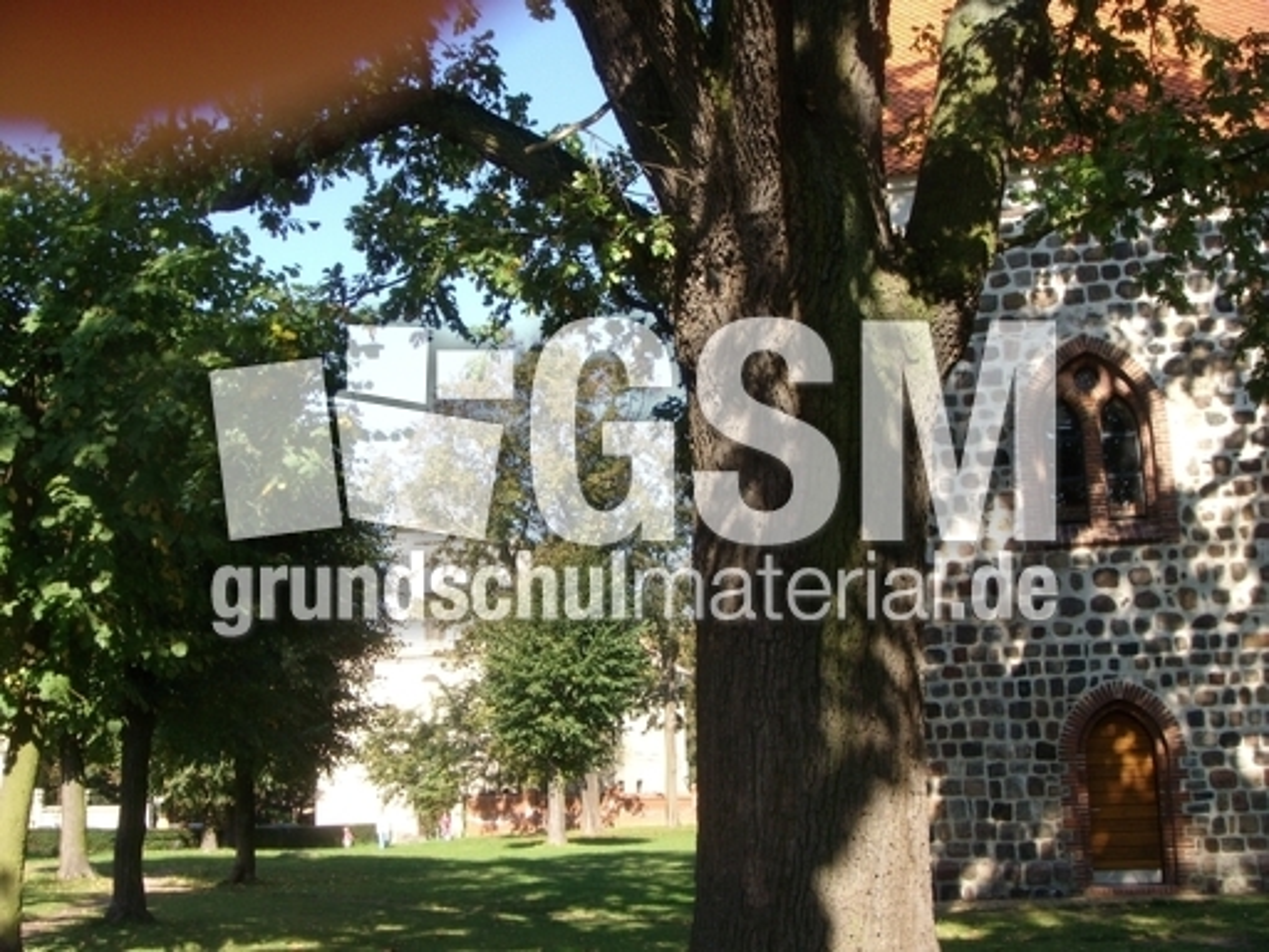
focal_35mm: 38
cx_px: 634
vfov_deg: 37.7
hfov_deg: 49.0
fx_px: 1393
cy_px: 476
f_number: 5.7
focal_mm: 6.4
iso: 64
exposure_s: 1/119
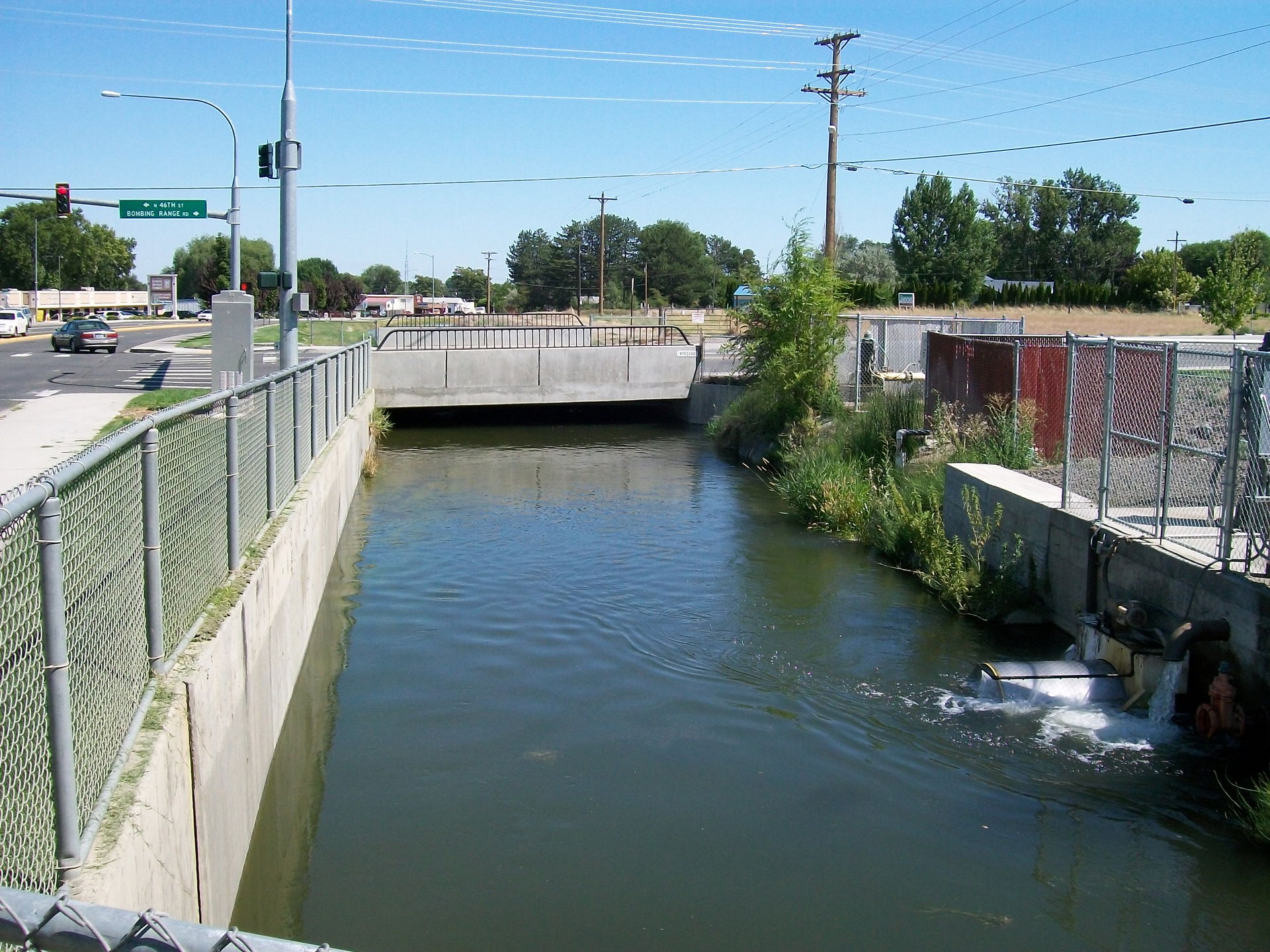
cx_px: 635
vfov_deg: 39.7
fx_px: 1321
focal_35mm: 36
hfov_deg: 51.4
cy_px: 476
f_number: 4.8
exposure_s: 1/400
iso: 80
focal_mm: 6
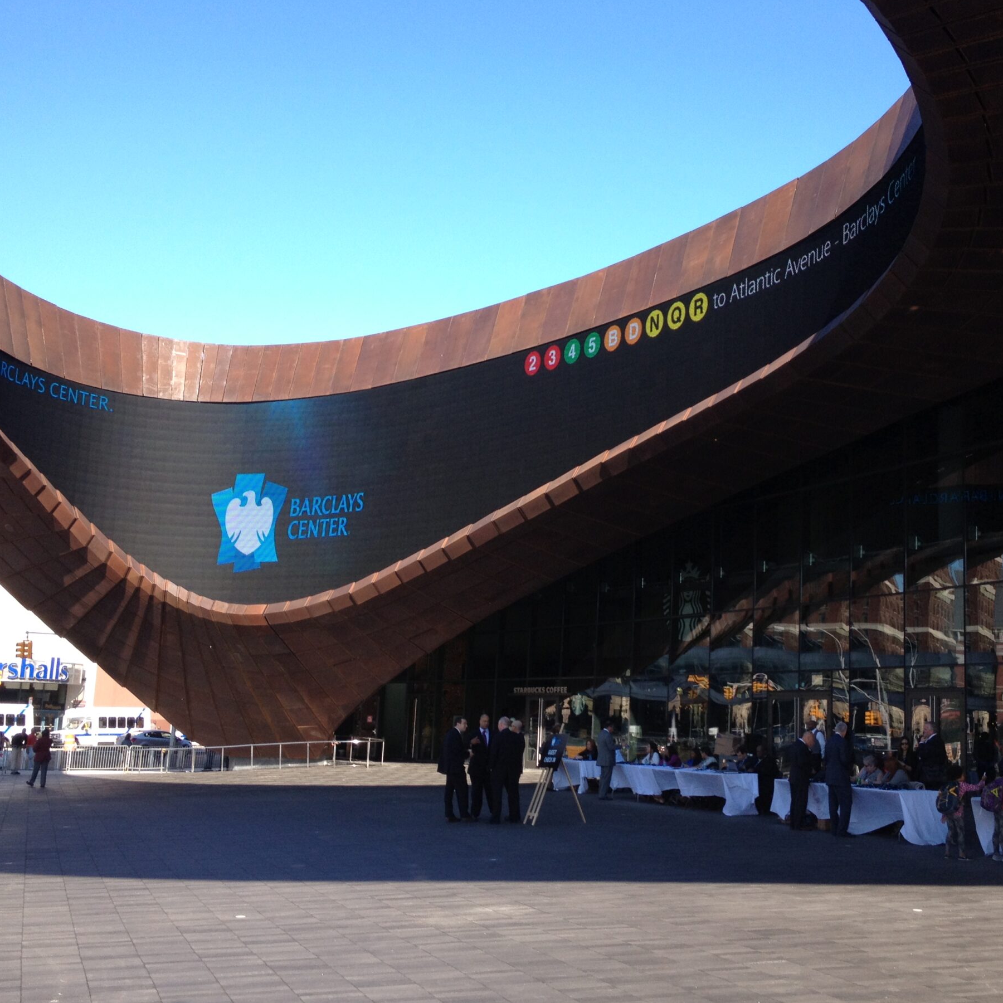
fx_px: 1442
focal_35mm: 44
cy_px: 521
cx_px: 577
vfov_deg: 38.3
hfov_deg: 38.3
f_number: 2.4
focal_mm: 4.28
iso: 50
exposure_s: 1/506
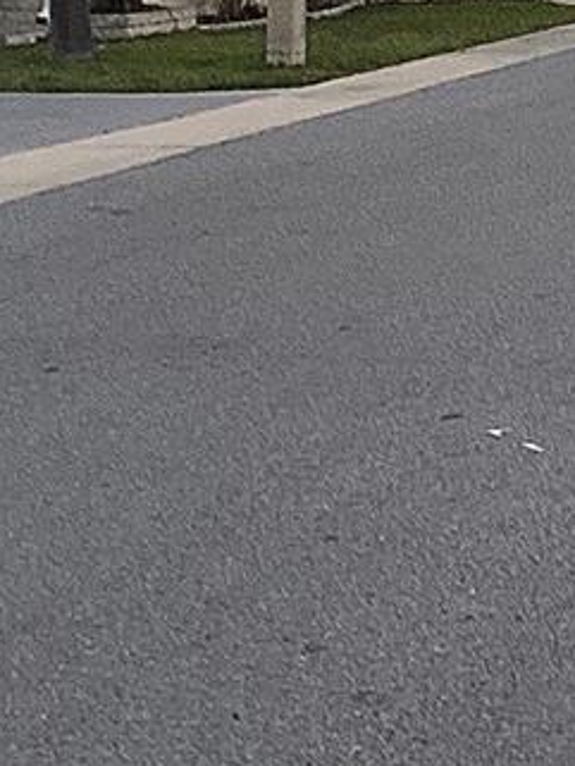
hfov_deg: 12.0
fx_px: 2567
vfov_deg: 16.5
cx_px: 954
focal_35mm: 116
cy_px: -64
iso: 80
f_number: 2.4
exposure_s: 1/120
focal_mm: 3.3
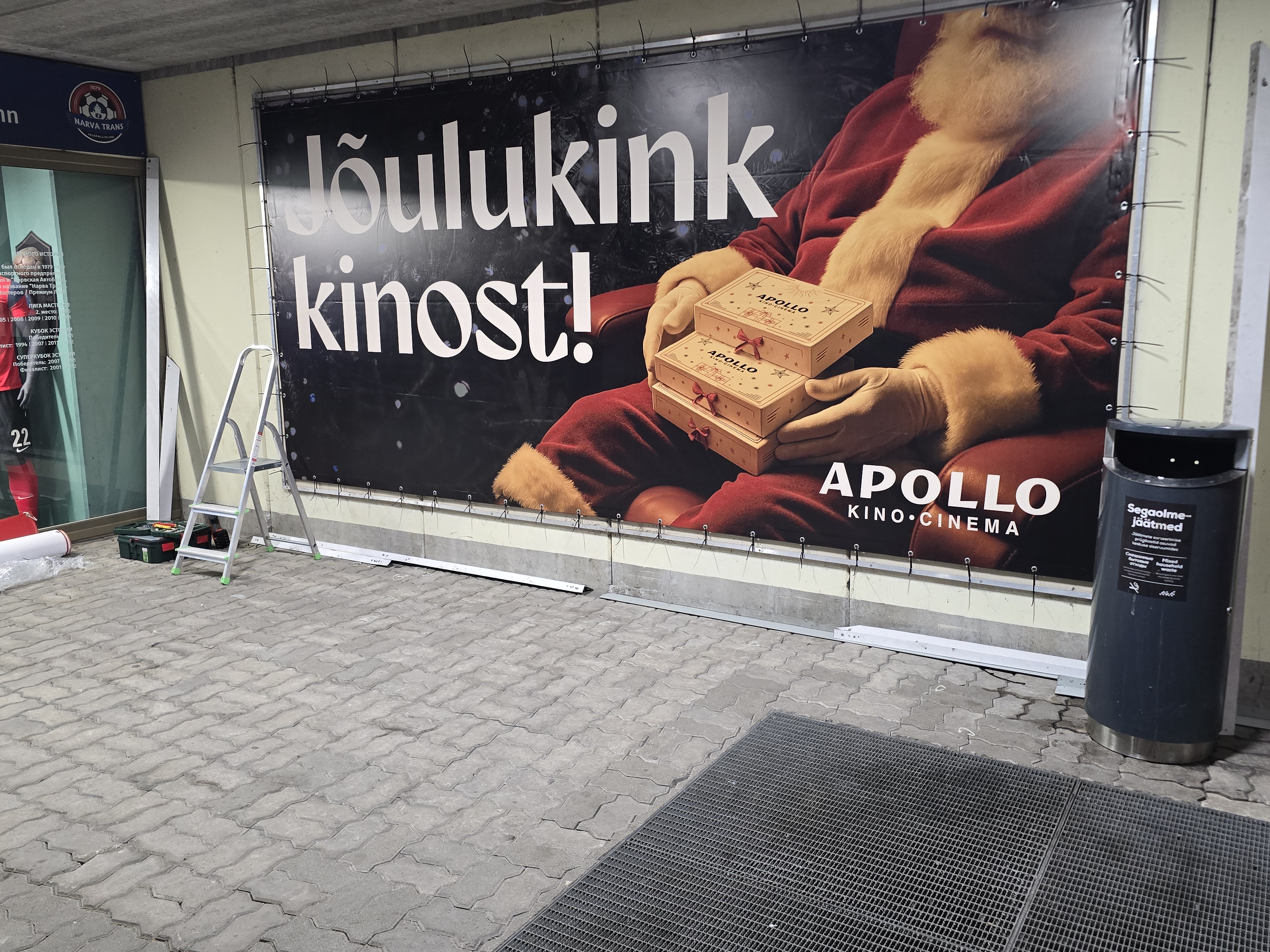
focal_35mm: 29
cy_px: 470
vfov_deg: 48.2
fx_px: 1064
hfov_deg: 61.7
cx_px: 638
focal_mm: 6.3
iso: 640
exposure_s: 1/100
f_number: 1.7
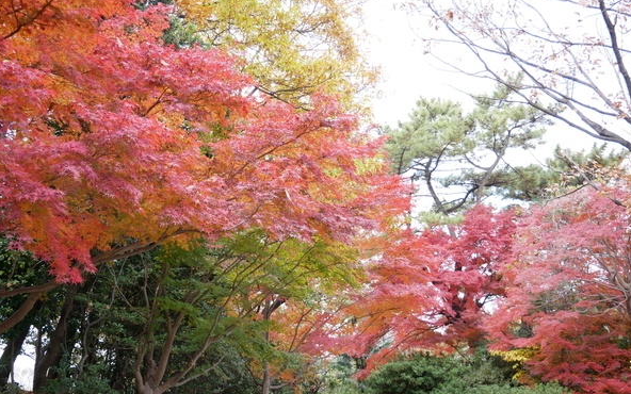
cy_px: 208
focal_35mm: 43
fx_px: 739
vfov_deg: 29.9
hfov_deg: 46.2
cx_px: 316
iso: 200
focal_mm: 20
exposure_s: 1/100
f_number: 4.1
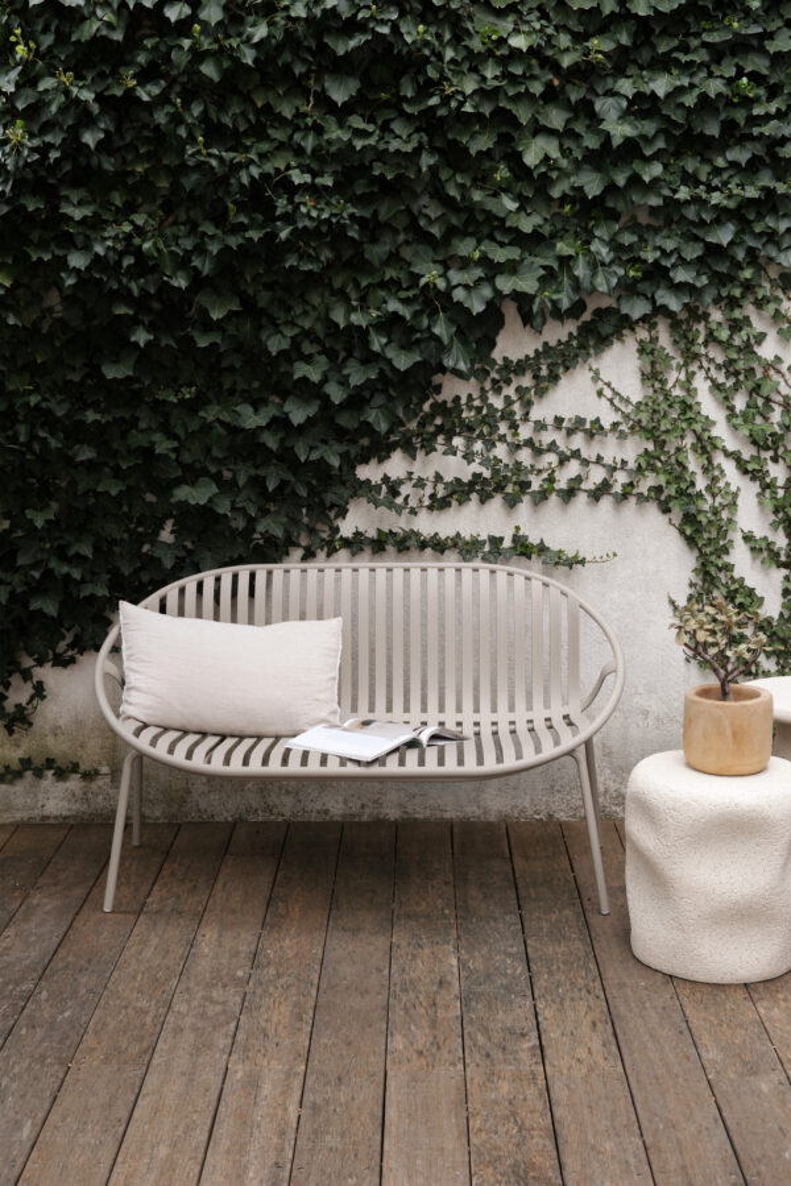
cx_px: 396
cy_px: 593
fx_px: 1681
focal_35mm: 51
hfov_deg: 26.5
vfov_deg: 38.9
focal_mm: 34.2
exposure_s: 1/56
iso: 125
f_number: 4
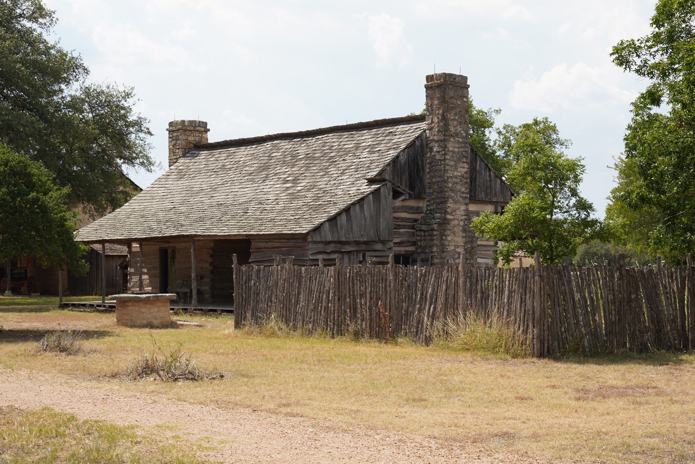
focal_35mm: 59
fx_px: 1139
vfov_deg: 23.0
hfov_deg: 33.9
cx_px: 391
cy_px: 272
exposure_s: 1/100
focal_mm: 50
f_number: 13
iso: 100
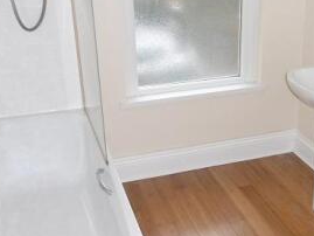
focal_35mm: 52
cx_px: 229
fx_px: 472
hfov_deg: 36.1
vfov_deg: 28.1
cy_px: 113
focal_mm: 4.3
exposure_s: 1/60
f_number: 3.1
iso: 200
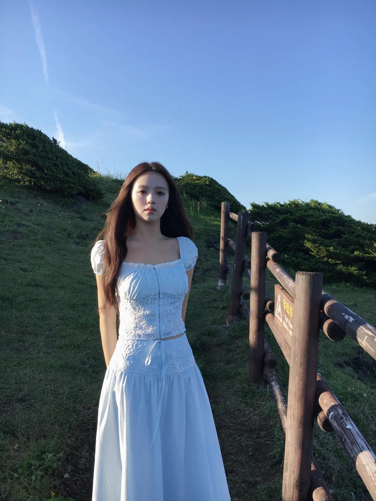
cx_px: 188
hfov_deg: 48.2
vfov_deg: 61.7
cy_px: 250
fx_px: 420
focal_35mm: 29
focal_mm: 4.15
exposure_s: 1/625
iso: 25
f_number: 2.2
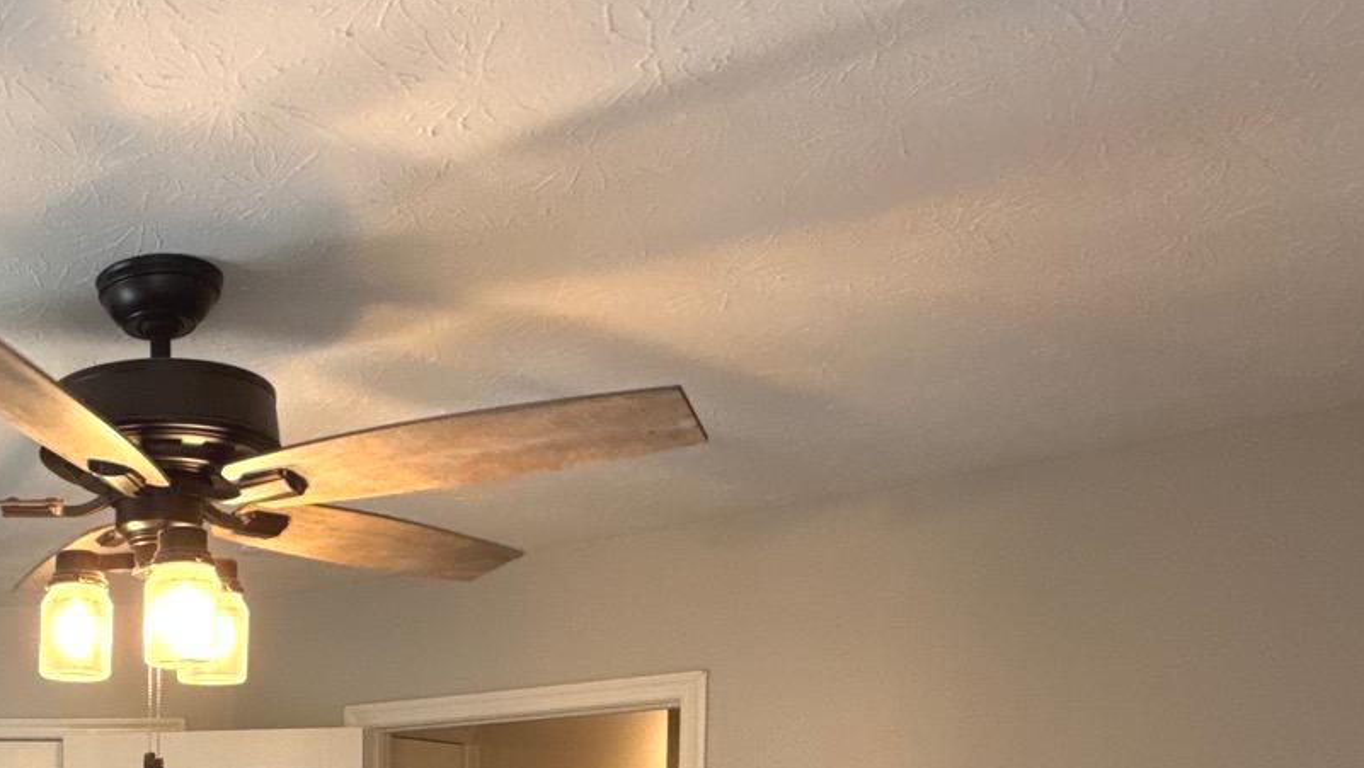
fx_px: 1411
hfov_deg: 45.4
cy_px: 943
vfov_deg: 26.7
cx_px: 73
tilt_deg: -3.1
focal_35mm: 39
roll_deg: +0.2
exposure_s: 1/60
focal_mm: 2.22
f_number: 2.2
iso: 250
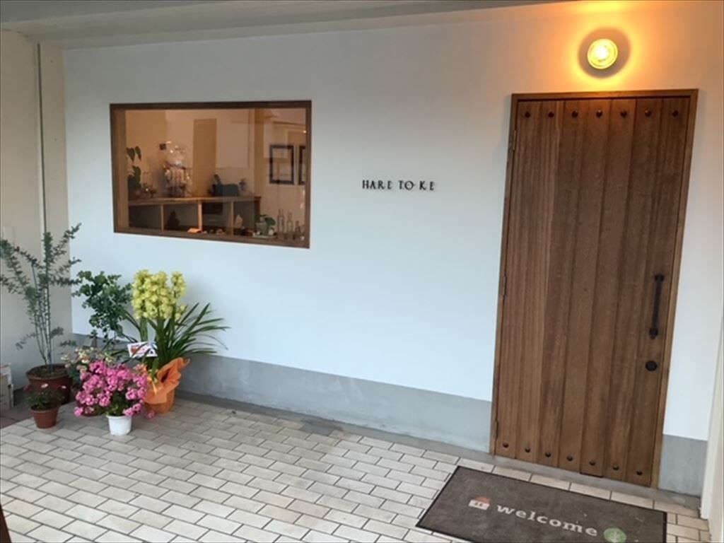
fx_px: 648
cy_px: 272
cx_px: 362
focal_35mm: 31
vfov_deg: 45.4
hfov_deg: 58.4
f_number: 2.4
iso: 100
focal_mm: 3.3
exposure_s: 1/50
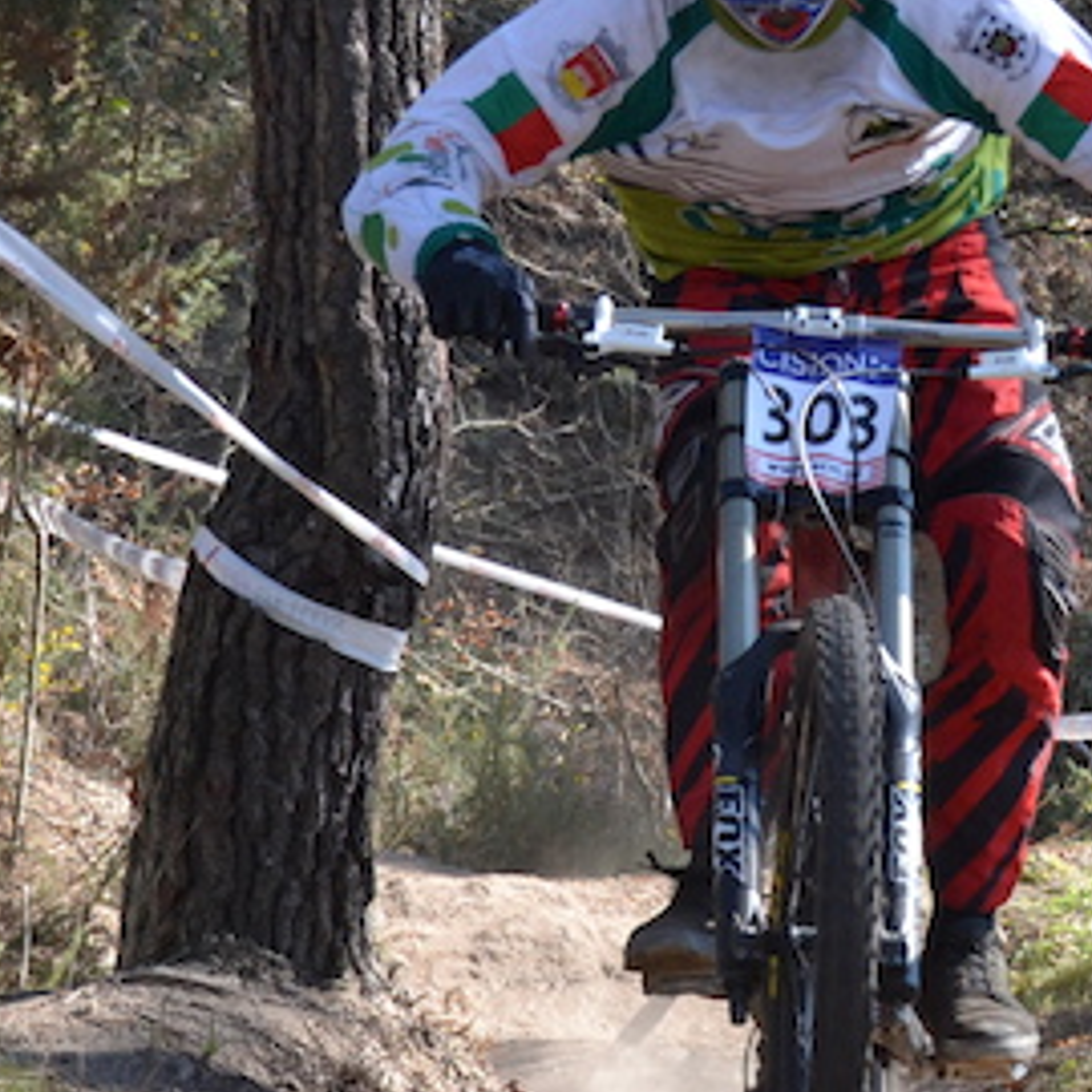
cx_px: 1238
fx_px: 8958
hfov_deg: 6.9
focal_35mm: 251
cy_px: 597
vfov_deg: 7.0
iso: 560
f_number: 5.6
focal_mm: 52
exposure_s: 1/500
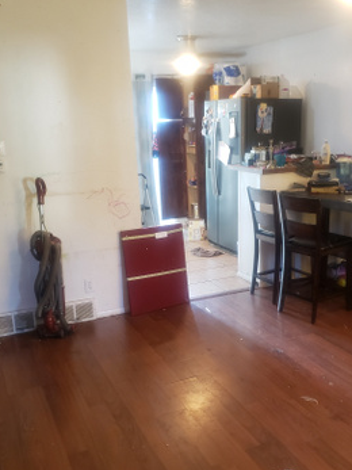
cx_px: 218
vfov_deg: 51.2
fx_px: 488
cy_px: 268
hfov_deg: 39.4
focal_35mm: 36
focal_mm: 4.3
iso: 250
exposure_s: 1/24
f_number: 1.5
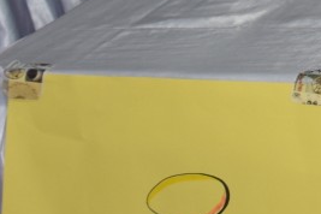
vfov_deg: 8.0
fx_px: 1462
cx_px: 741
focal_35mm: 164
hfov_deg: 10.9
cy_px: -197
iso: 400
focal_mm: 18
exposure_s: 1/60
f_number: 3.5
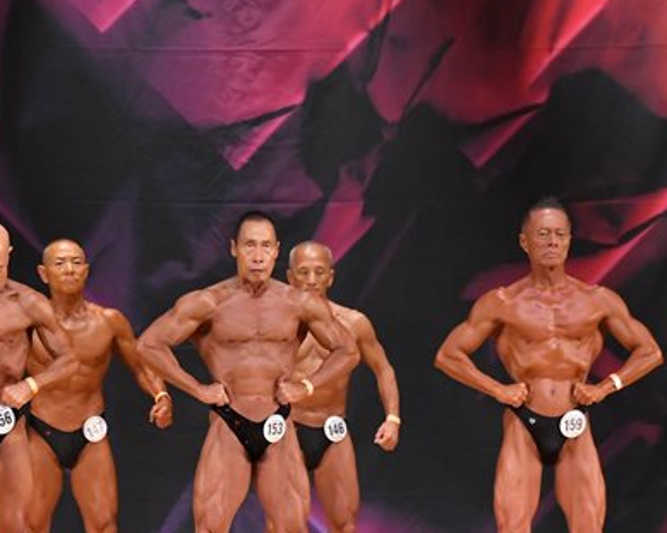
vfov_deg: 4.8
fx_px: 6414
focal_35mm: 325
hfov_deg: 5.9
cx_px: 159
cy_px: 394
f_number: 5.6
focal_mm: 116
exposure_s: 1/400
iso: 5000
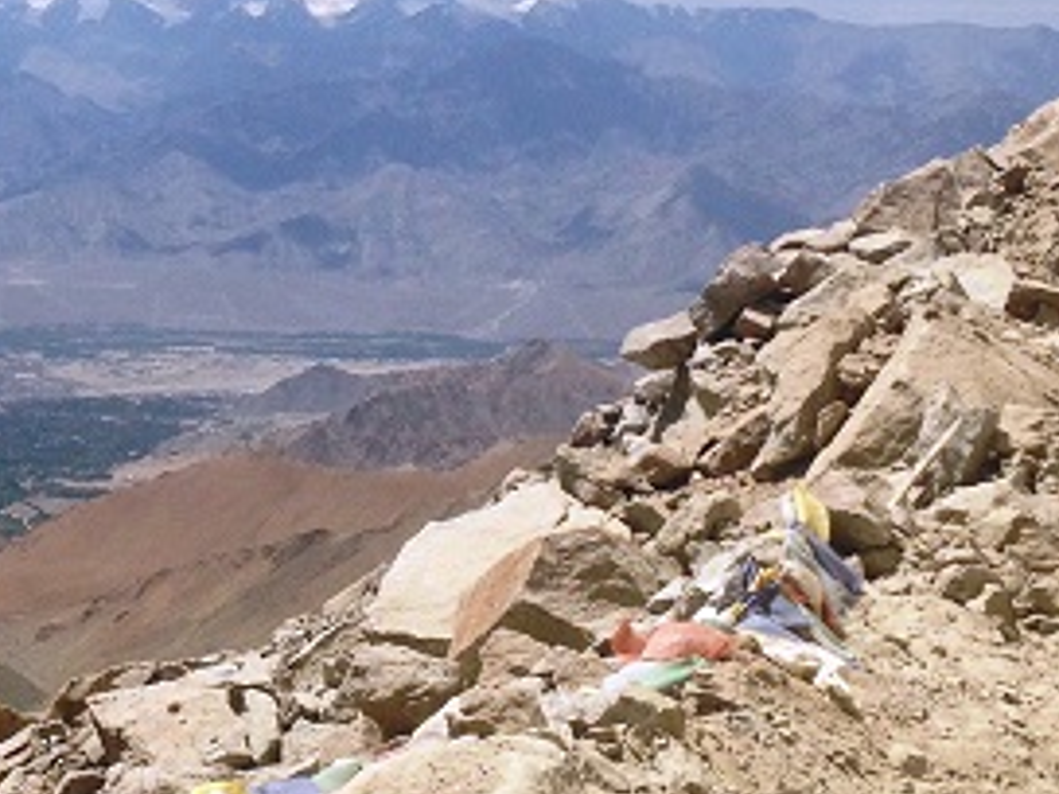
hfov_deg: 19.4
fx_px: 3029
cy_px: 136
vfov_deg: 14.8
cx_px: 39
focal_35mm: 99
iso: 50
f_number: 2.4
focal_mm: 4.12
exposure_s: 1/3390
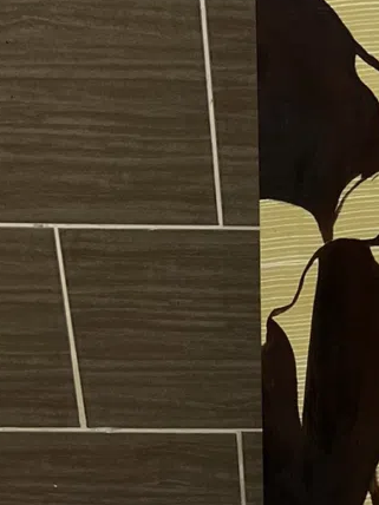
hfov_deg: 16.4
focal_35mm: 83
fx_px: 1212
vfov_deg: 23.5
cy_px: 193
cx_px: 554
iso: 640
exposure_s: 1/33
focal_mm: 5.7
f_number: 1.5
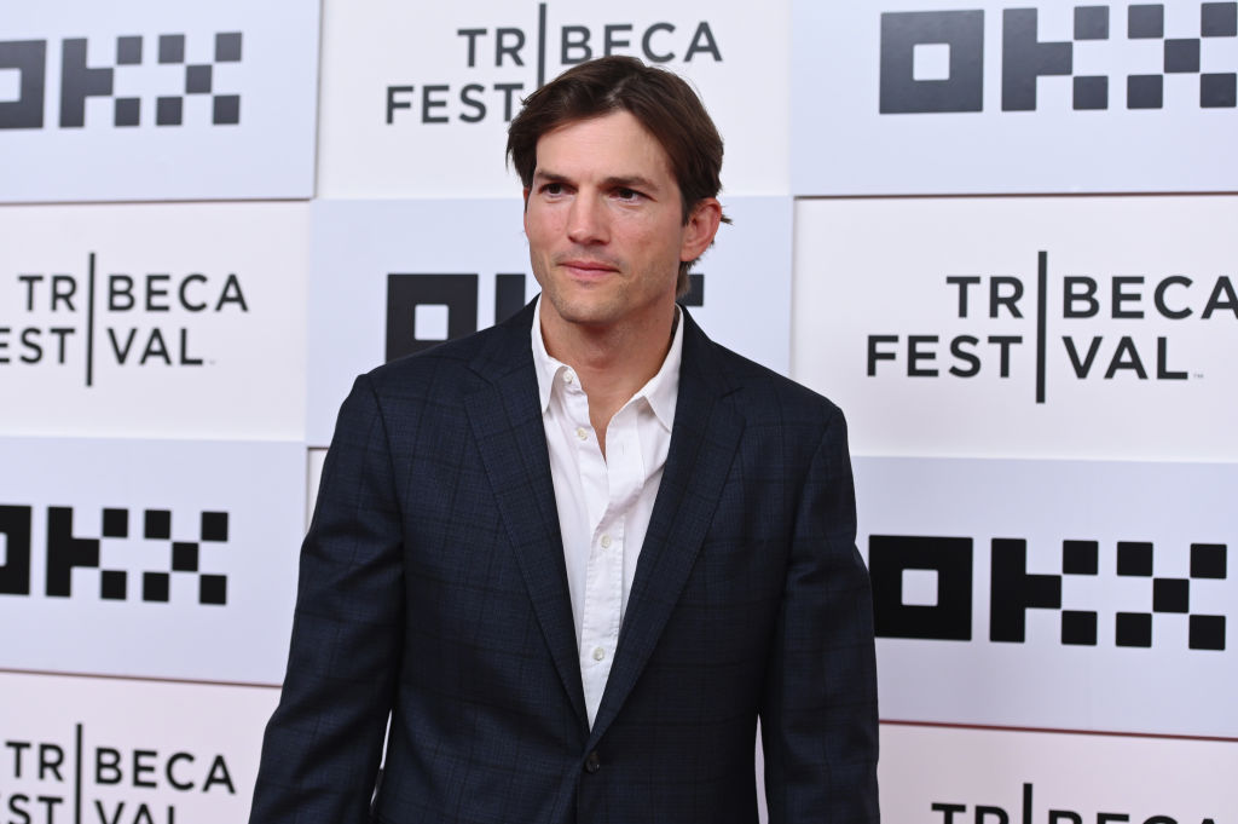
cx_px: 619
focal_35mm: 70
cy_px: 412
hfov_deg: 28.9
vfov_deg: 19.4
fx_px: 2405
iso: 1600
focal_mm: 70
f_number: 4
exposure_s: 1/320
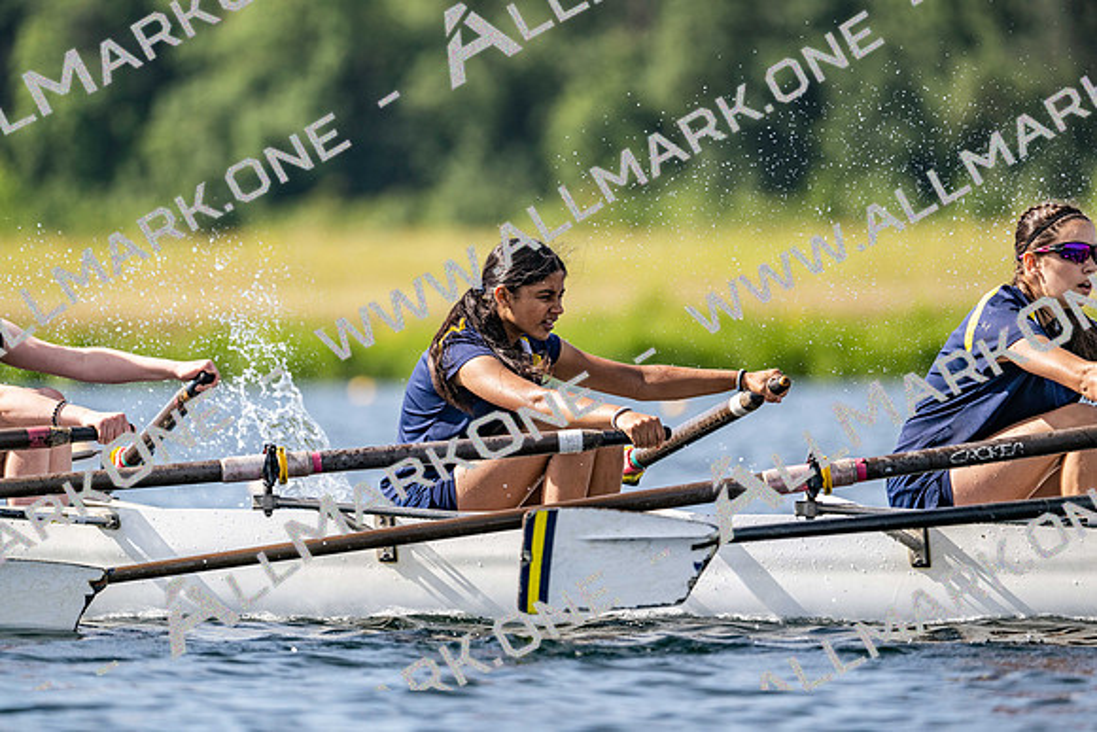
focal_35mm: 400
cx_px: 548
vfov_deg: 3.4
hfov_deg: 5.2
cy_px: 366
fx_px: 12191
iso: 320
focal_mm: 400
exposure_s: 1/2500
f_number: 4.5
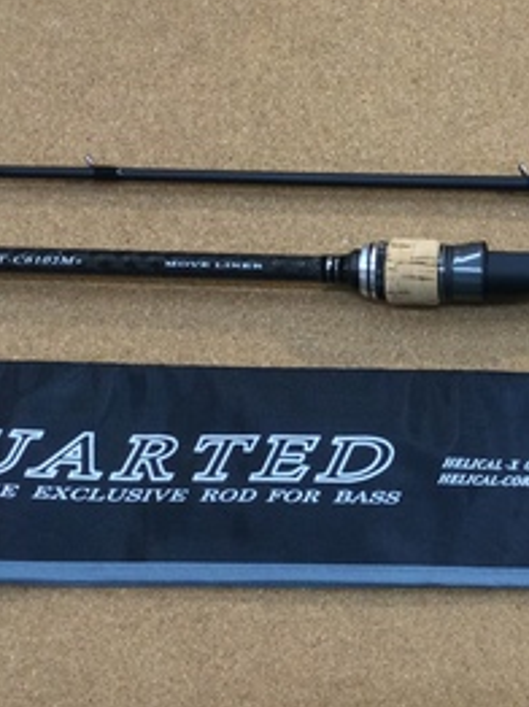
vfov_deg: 27.4
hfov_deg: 19.6
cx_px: 610
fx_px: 1449
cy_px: 391
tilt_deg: -76.2
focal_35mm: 71
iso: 32
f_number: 2.4
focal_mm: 3.3
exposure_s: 1/30
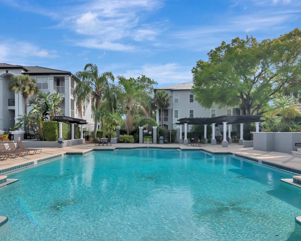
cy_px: 119
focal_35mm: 20
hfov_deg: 81.5
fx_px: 175
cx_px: 146
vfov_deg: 69.2
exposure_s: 1/2500
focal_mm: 11
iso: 1000
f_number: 11
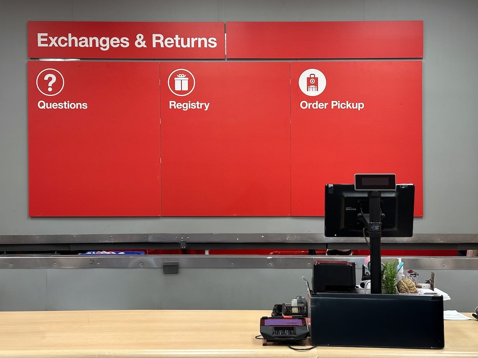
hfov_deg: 38.9
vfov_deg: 29.7
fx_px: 677
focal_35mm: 49
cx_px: 237
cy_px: 180
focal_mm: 6.9
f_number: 1.8
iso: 100
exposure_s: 1/50
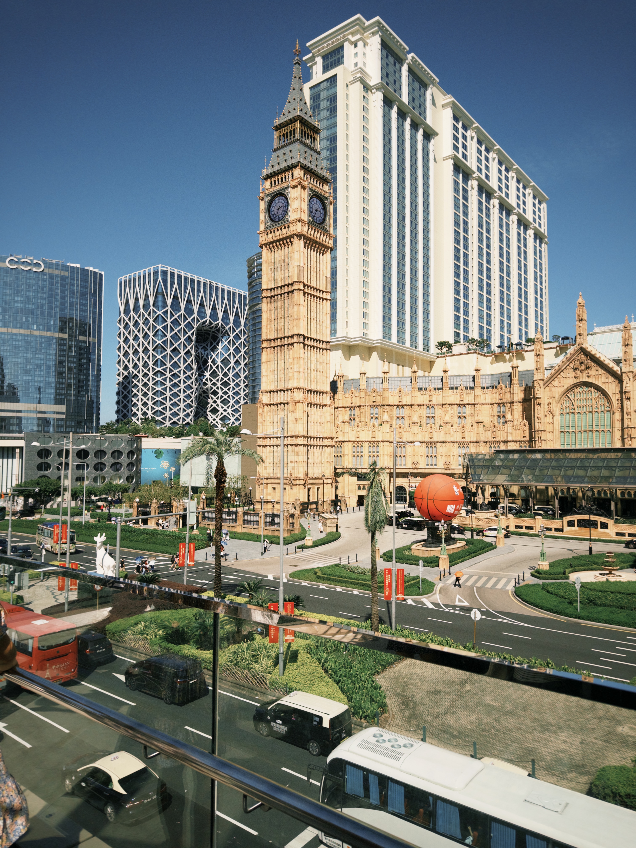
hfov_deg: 56.8
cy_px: 424
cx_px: 318
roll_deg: -0.4
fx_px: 588
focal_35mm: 24
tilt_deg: +4.3
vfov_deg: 71.6
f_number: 1.78
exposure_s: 1/14286
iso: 64
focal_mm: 6.76
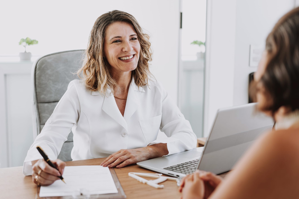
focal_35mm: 55
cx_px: 150
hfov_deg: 36.2
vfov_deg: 24.6
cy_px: 100
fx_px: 457
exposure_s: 1/160
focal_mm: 55
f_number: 2.2
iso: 200
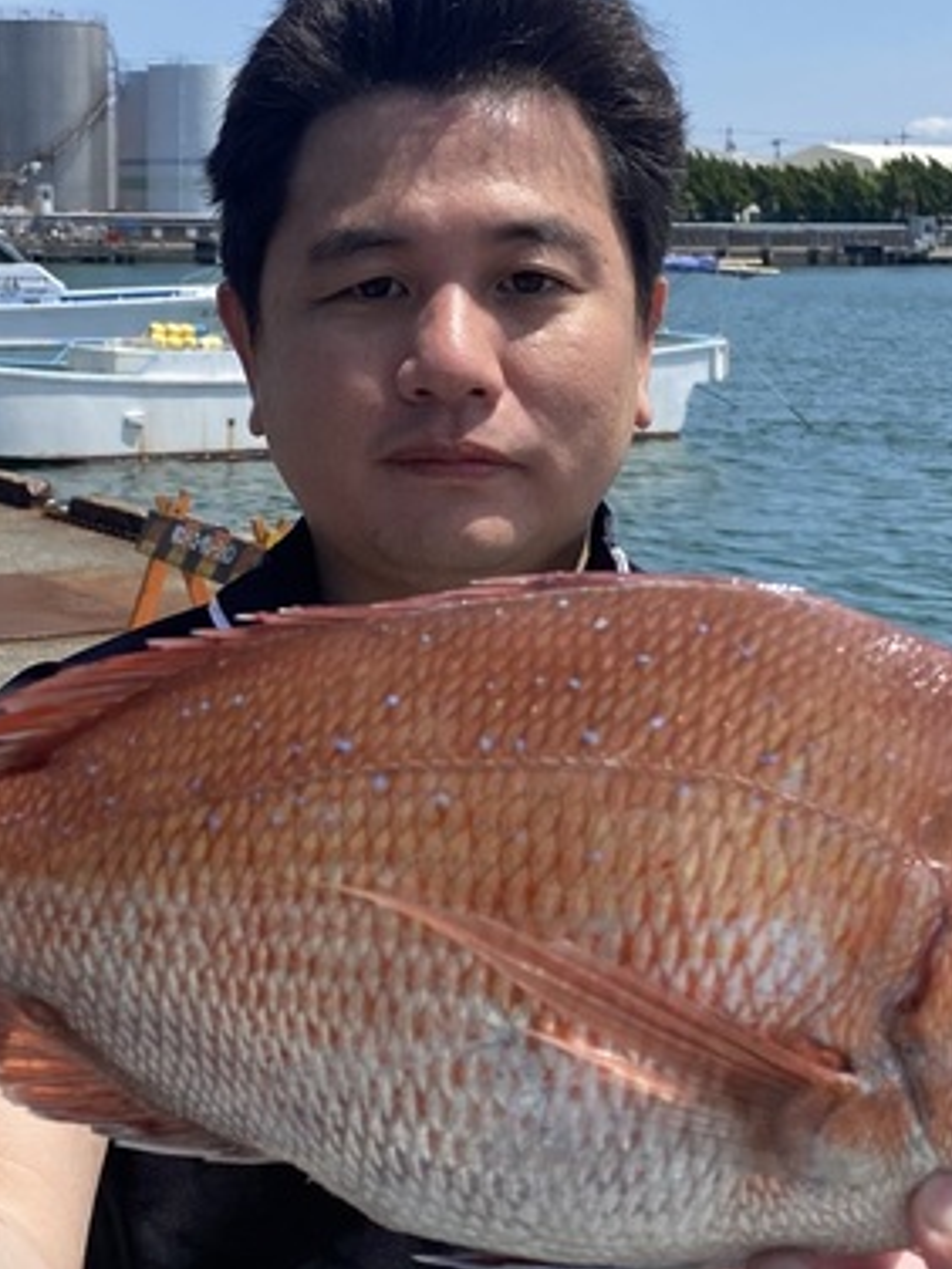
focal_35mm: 59
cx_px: 419
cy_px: 456
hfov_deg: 24.8
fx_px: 2163
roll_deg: -1.2
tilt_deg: -5.7
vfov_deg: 32.5
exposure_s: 1/2967
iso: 32
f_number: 1.8
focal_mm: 4.25
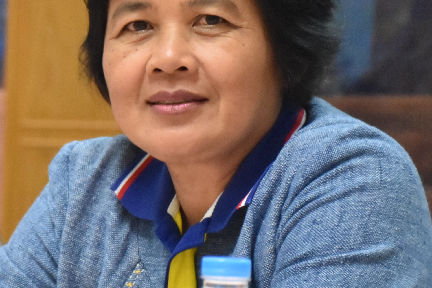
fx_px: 3024
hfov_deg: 8.1
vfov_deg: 5.5
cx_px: -3
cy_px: 176
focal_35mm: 252
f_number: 5
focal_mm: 66
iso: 2000
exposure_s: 1/125
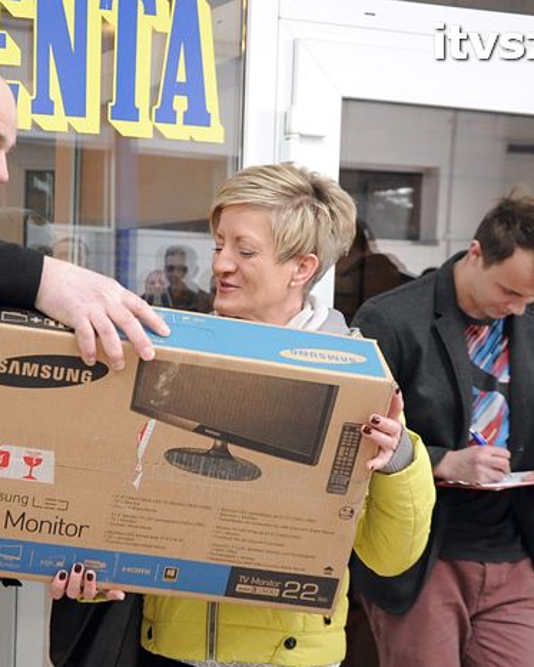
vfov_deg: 24.7
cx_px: 147
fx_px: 1521
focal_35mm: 77
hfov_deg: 19.8
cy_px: 403
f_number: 5
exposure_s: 1/100
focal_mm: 30
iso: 1600
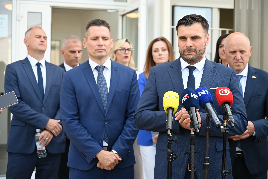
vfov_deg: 19.7
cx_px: 135
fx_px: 514
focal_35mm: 69
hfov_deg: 29.2
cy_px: 90
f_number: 4
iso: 280
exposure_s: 1/250
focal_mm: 68
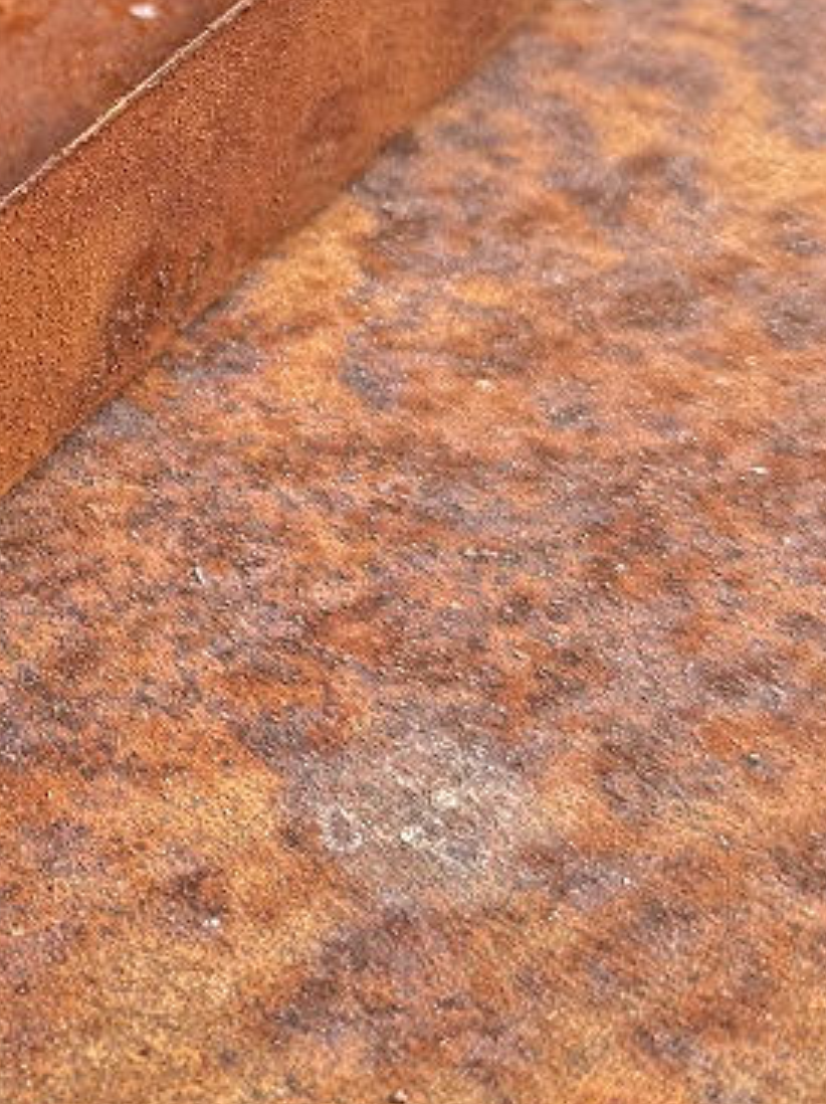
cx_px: -555
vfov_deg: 18.4
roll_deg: +3.4
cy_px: 109
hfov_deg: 13.0
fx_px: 3345
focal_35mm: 105
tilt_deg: -35.9
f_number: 1.78
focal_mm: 6.76
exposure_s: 1/1366
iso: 80
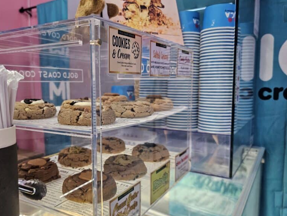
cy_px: 117
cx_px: 99
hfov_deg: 57.2
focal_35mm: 31
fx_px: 257
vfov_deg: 45.4
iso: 200
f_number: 1.7
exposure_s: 1/100
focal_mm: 6.3
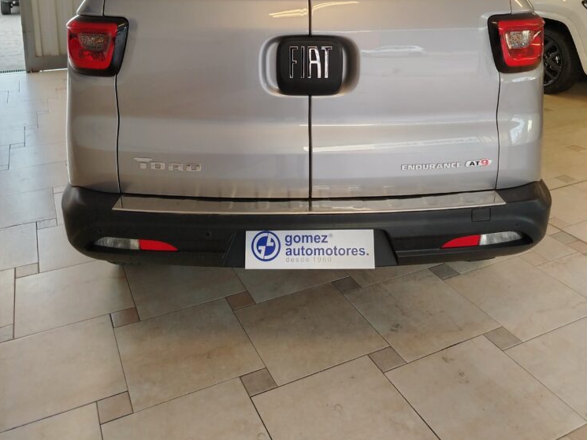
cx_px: 294
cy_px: 57
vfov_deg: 40.2
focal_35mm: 33
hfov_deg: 55.3
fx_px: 560
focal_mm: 5.25
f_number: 1.75
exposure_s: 1/50
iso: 369
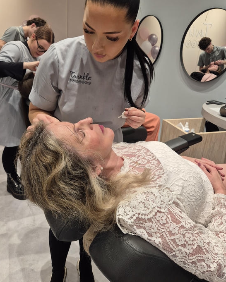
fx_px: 209
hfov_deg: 56.8
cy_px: 130
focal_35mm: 25
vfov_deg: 68.0
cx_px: 111
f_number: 1.8
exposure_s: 1/100
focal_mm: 5.4
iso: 50
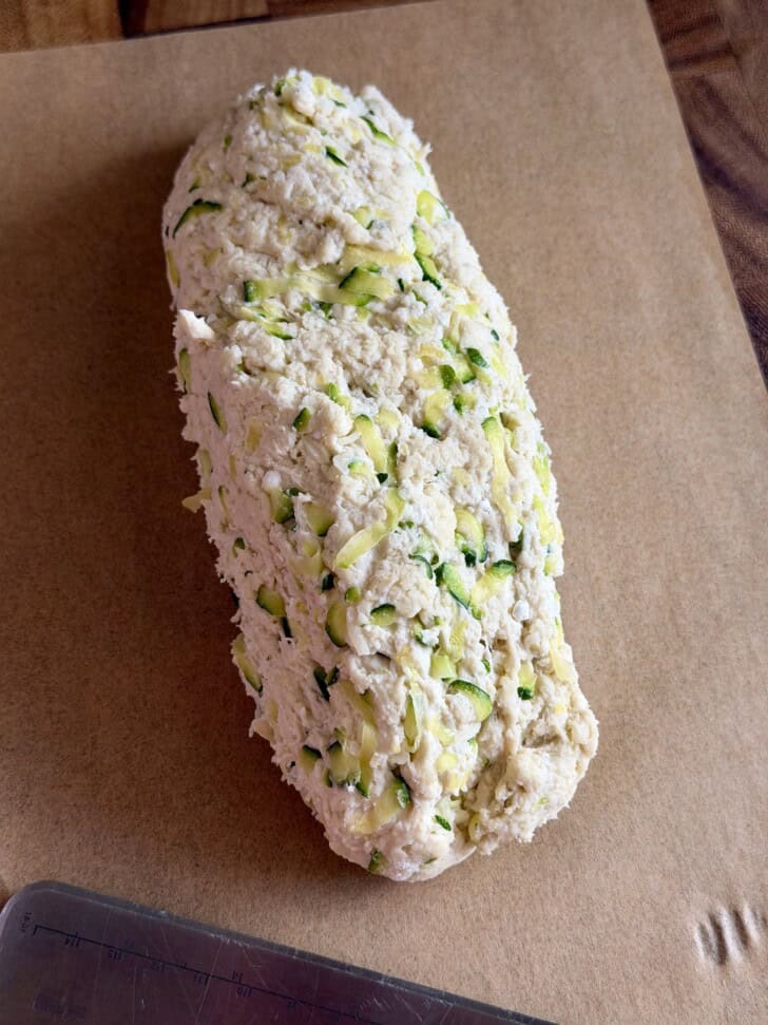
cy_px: 512
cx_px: 384
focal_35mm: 48
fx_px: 1420
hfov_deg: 30.3
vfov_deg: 39.7
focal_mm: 6.8
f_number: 1.8
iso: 50
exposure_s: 1/121
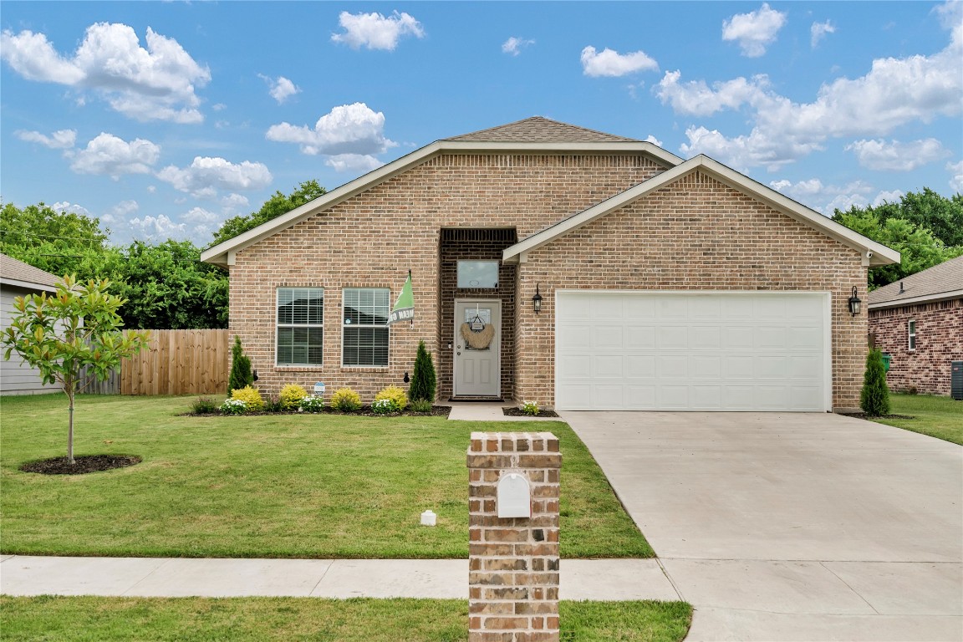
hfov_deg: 54.4
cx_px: 482
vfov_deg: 37.9
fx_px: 936
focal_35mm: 35
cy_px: 321
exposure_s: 1/500
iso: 100
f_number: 7.1
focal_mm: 35
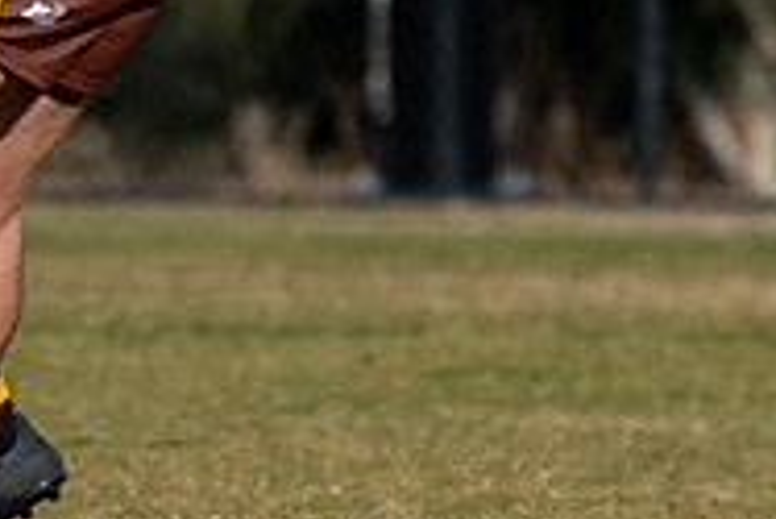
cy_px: -246
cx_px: -404
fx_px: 40619
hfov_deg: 1.1
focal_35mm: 1883
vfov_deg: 0.7
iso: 220
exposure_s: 1/1000
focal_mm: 200
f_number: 3.5
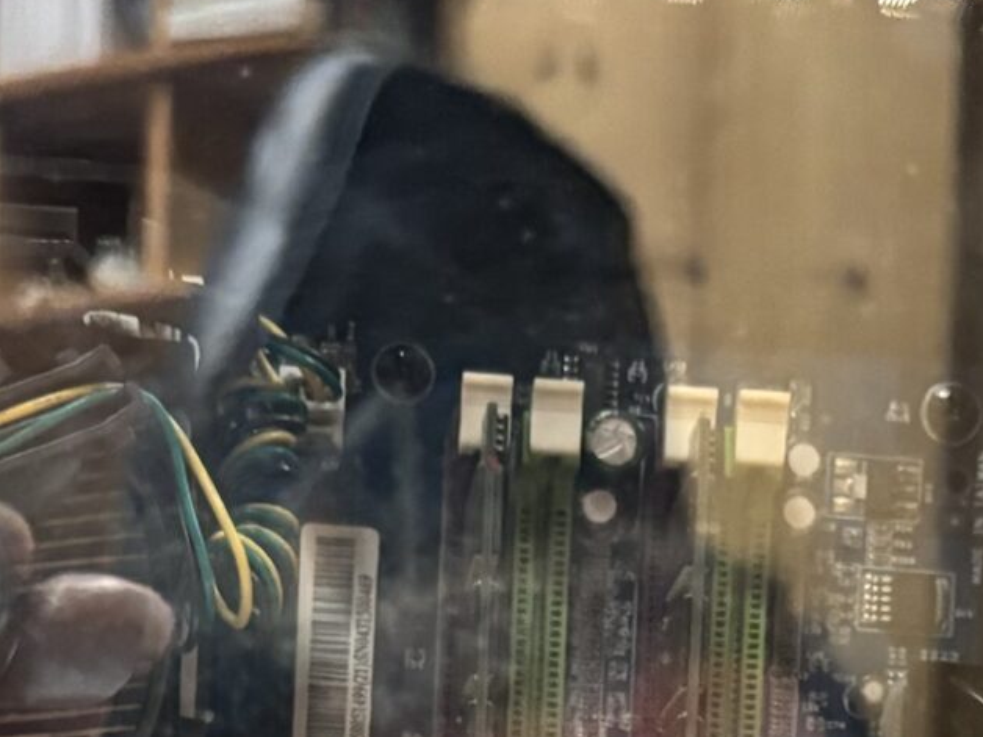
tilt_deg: -5.3
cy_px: 1485
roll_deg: -2.5
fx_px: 3010
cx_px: 600
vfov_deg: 12.3
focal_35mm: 106
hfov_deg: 18.5
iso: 500
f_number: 1.6
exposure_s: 1/33
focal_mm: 5.96
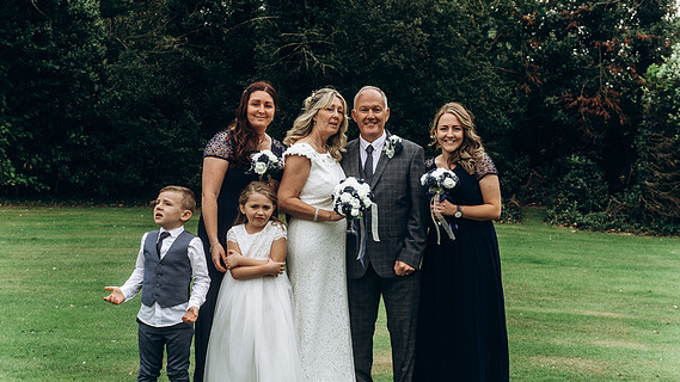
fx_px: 1154
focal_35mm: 64
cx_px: 337
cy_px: 228
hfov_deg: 32.8
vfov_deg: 18.8
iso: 200
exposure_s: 1/100
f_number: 7.1
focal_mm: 60
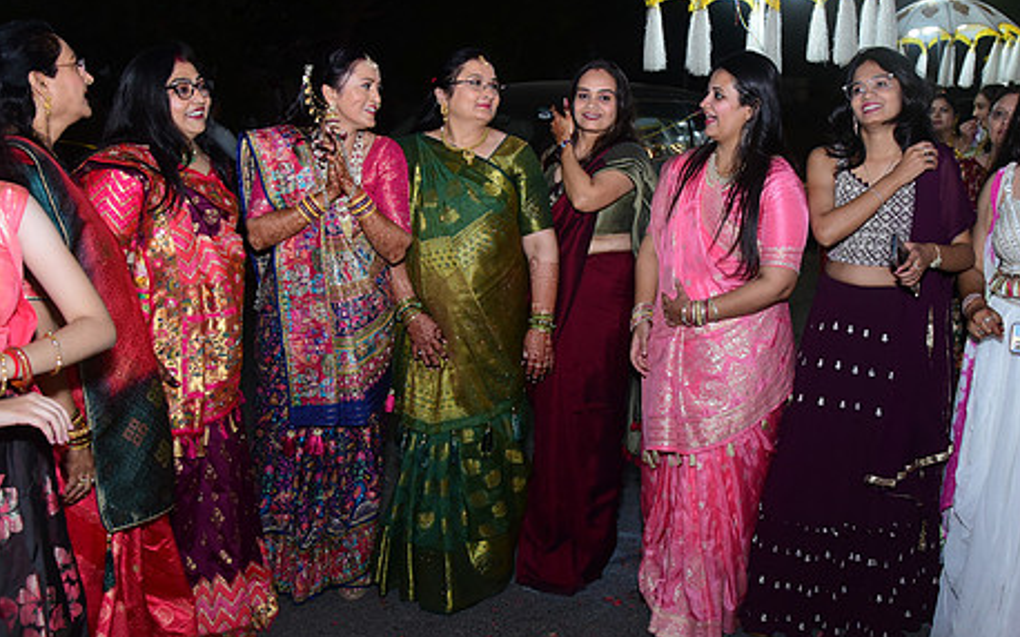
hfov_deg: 49.3
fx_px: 1112
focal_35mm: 40
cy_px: 293
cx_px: 514
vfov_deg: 32.0
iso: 2000
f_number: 5.6
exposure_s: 1/200
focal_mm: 31
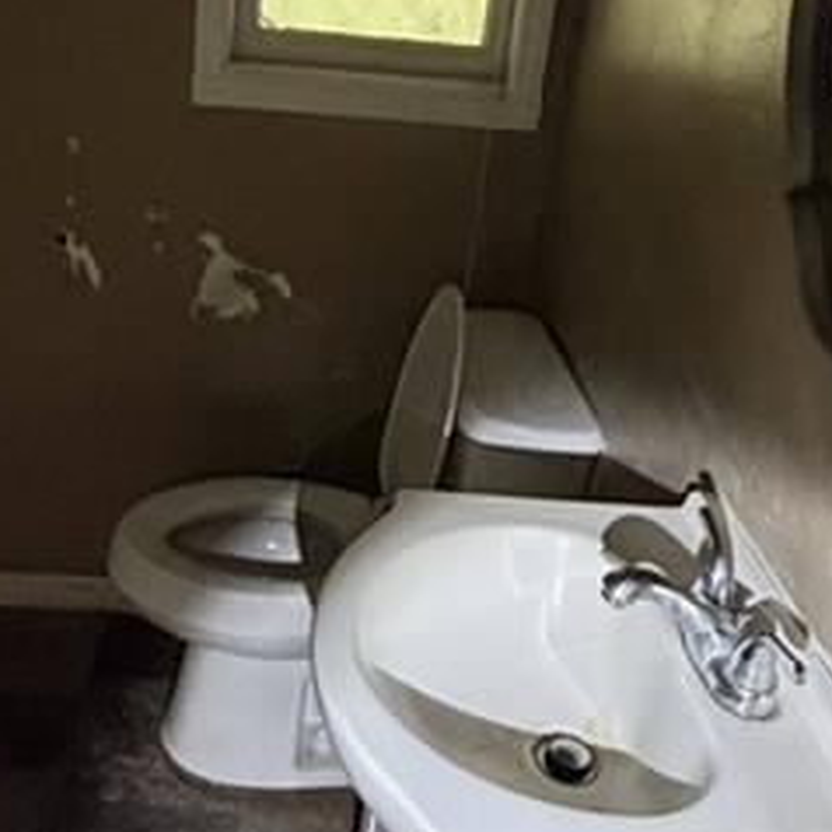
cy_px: 353
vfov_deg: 41.7
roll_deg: -7.6
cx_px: 346
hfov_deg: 41.7
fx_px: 1088
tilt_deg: -25.3
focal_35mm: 40
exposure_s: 1/60
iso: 800
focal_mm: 2.22
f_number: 2.2
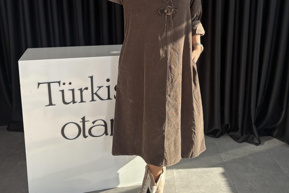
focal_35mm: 37
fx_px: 297
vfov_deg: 35.5
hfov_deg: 51.9
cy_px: 59
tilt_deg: -10.1
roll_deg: +0.2
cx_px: 145
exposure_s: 1/90
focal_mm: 5.96
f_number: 1.6
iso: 125
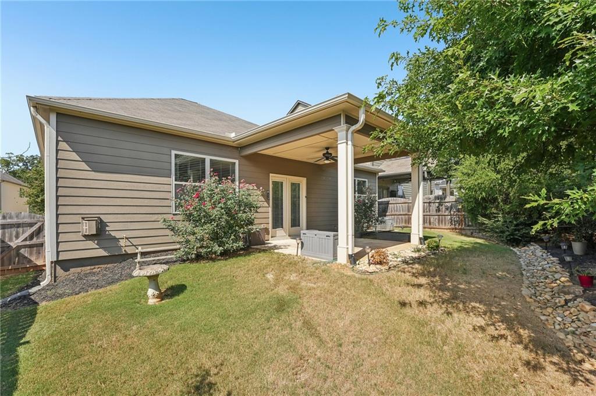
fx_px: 242
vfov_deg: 78.7
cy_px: 198
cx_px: 298
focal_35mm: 15
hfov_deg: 102.0
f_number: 8
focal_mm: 14.6
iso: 100
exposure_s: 1/125
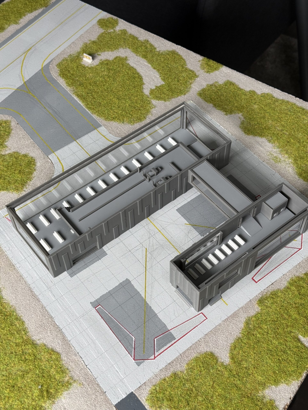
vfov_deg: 39.7
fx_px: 569
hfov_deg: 30.3
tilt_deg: -53.7
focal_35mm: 48
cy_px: 205
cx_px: 154
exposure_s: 1/78
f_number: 1.78
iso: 100
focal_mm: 6.76
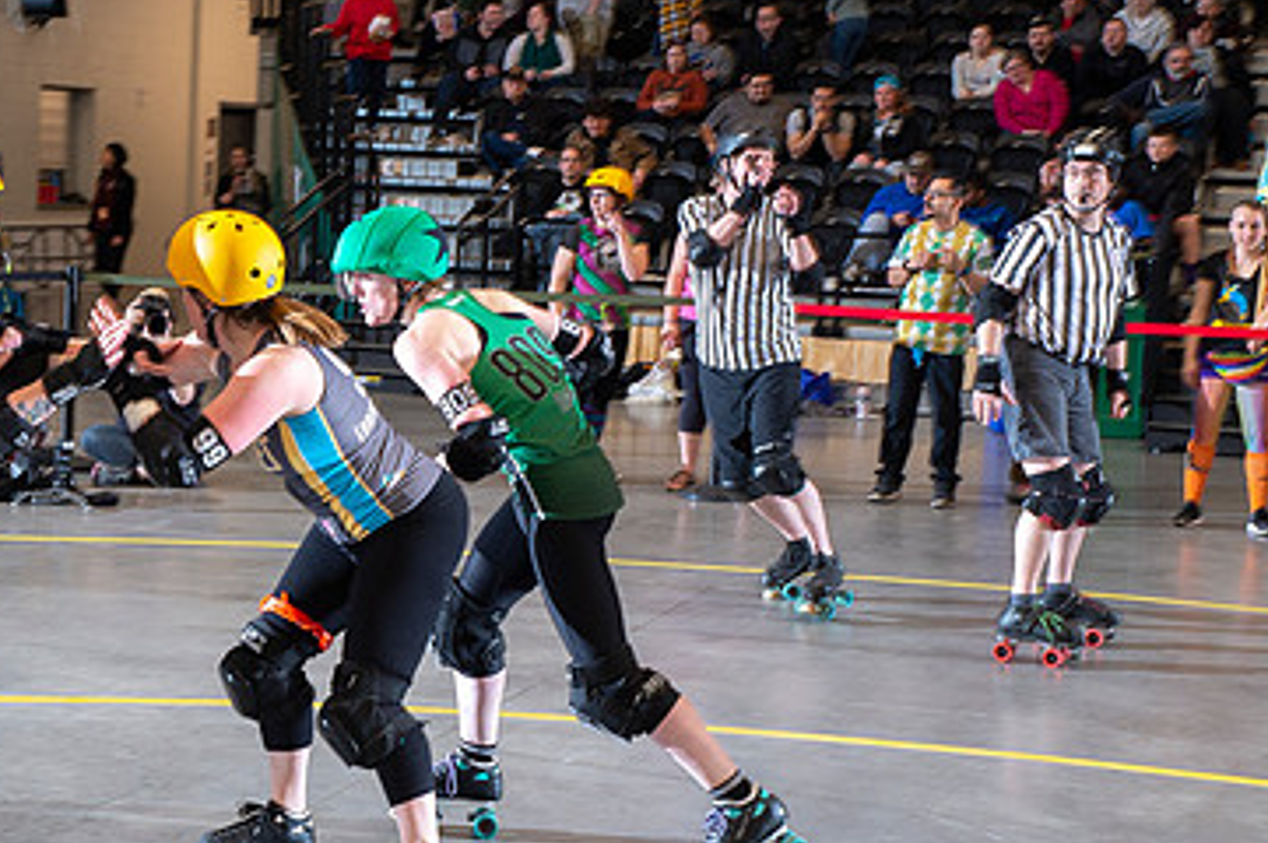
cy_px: 349
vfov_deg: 18.4
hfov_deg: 26.9
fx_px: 2604
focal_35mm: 74
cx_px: 292
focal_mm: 46
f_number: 5.6
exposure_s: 1/160
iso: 640
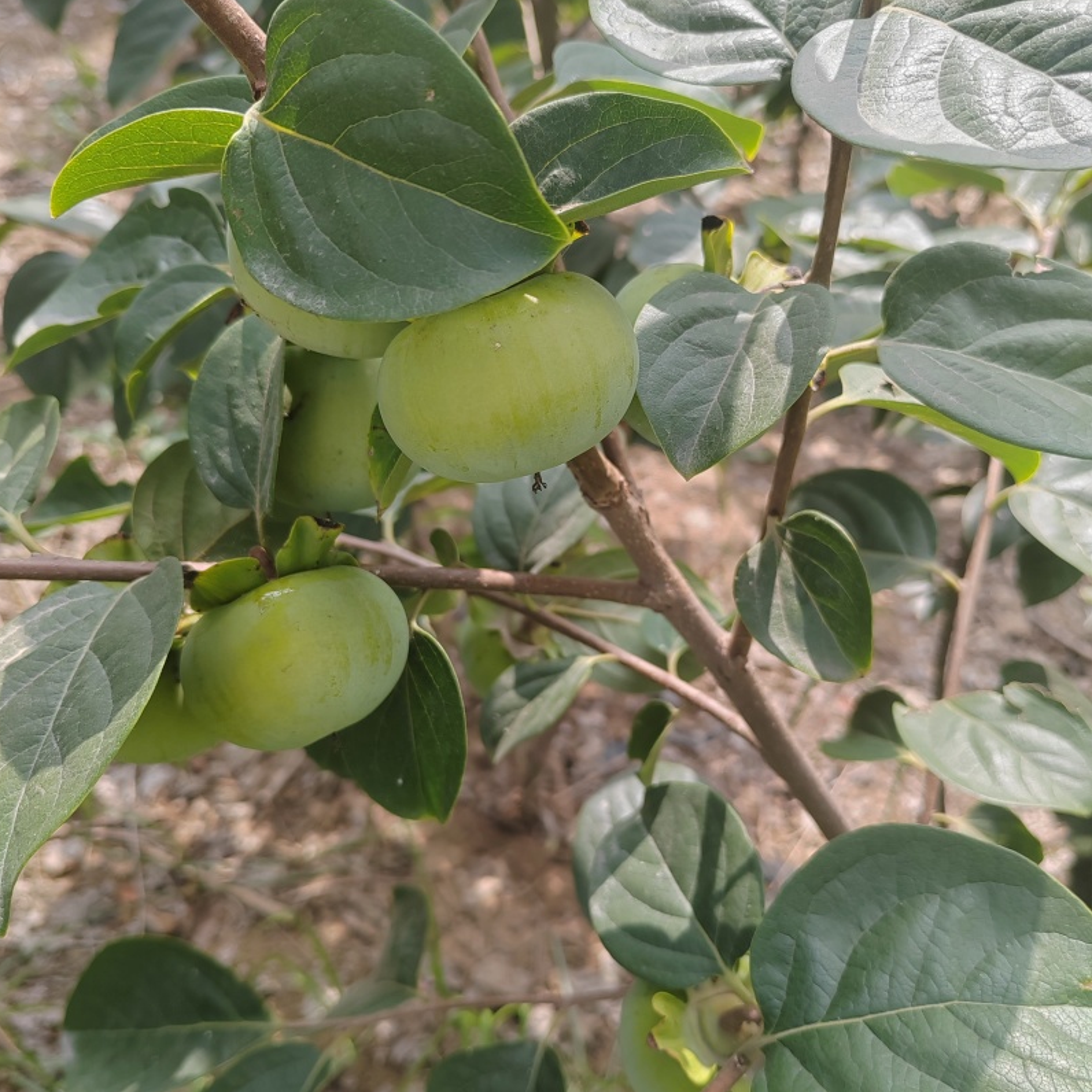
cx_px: 545
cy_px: 551
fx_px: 1142
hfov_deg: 51.1
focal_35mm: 32
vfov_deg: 51.1
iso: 100
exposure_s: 1/540
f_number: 1.9
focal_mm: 5.52
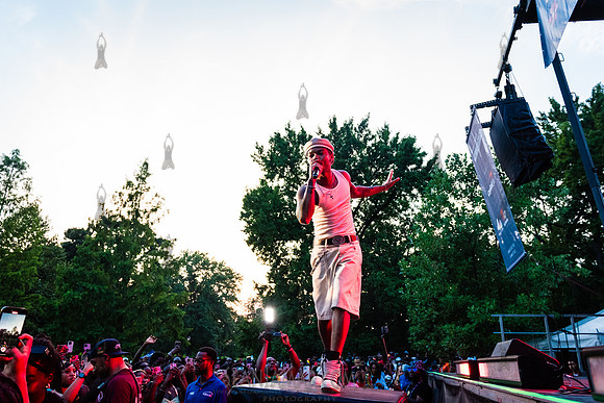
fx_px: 436
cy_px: 202
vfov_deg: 49.6
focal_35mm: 26
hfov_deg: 69.4
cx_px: 302
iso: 4000
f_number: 3.5
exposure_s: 1/500
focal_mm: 26
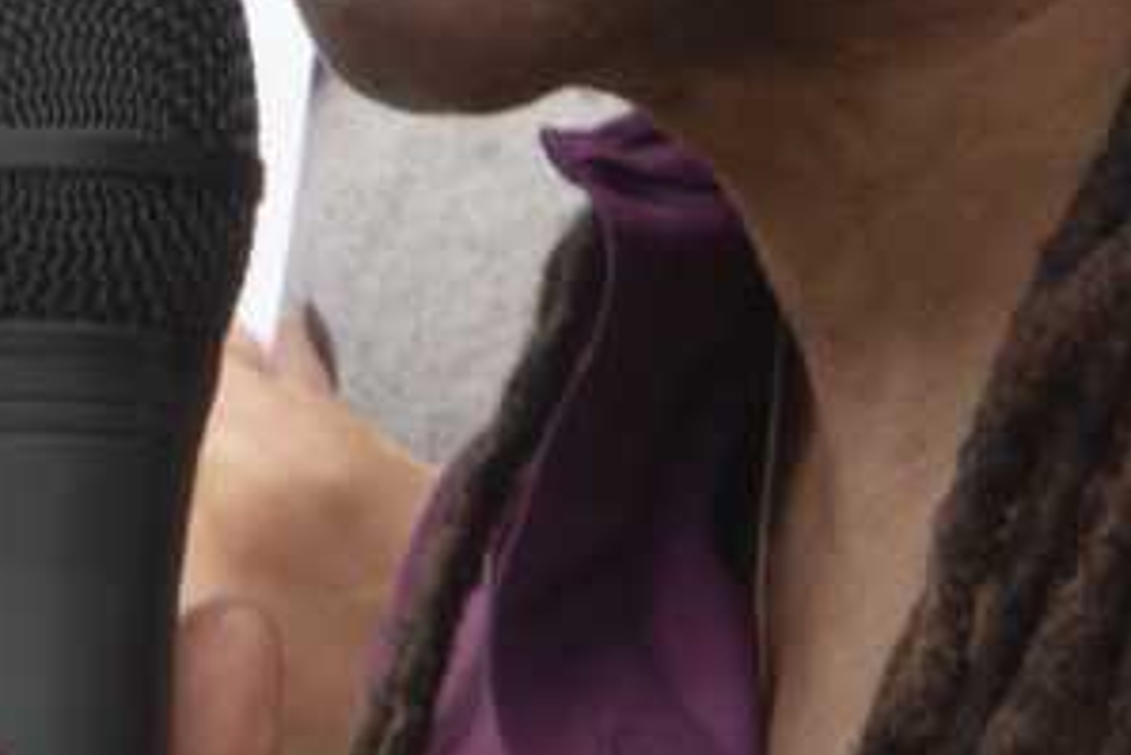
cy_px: 264
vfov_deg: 0.7
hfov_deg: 1.0
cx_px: -197
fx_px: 64904
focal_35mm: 2065
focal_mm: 300
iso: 800
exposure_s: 1/80
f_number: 20
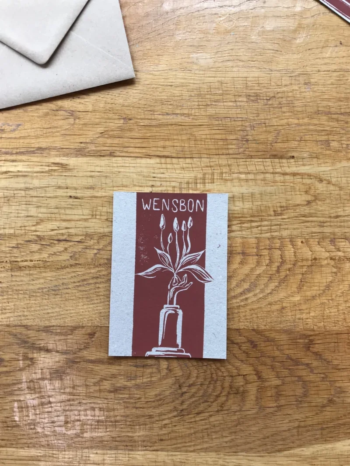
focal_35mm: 28
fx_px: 378
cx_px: 175
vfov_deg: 63.4
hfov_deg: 49.7
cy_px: 233
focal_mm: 3.99
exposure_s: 1/50
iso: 20
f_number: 1.8
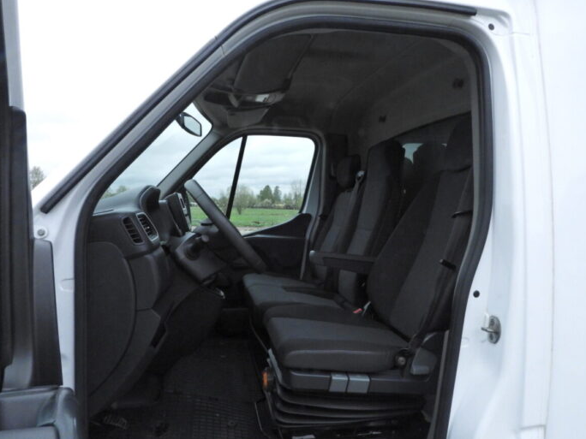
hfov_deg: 69.4
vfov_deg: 54.9
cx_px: 300
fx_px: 423
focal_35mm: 25
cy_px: 228
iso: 800
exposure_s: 1/250
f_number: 8
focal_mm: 4.3
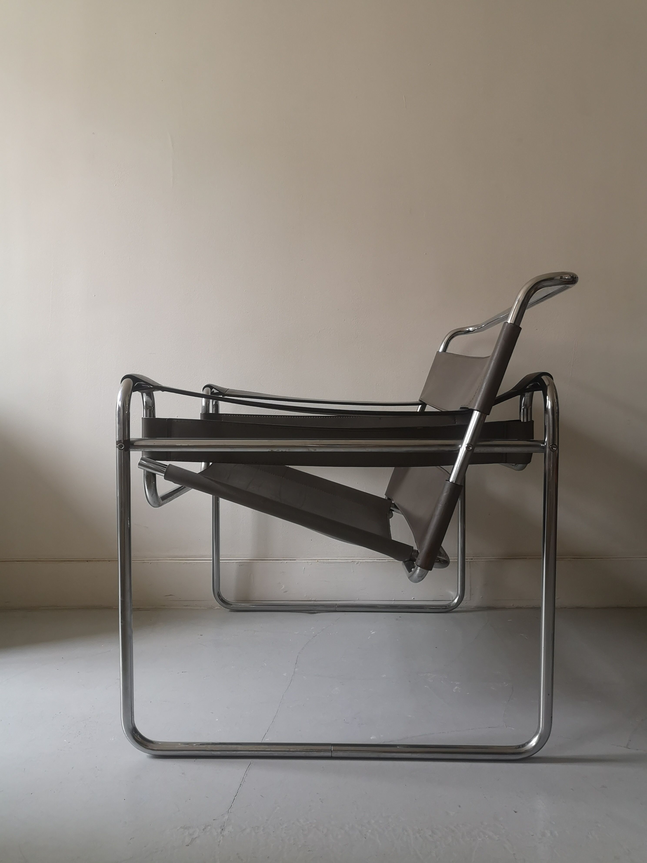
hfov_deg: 51.4
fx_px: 673
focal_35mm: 27
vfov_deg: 65.3
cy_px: 432
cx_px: 324
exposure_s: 1/60
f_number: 1.8
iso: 160
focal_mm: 3.95
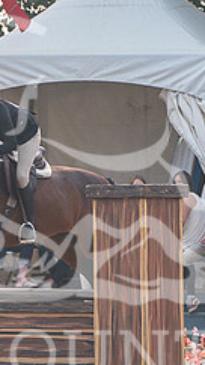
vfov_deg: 2.2
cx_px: 18
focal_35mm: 1004
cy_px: 218
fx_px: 9709
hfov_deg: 1.2
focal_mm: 400
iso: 500
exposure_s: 1/1000
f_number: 5.6
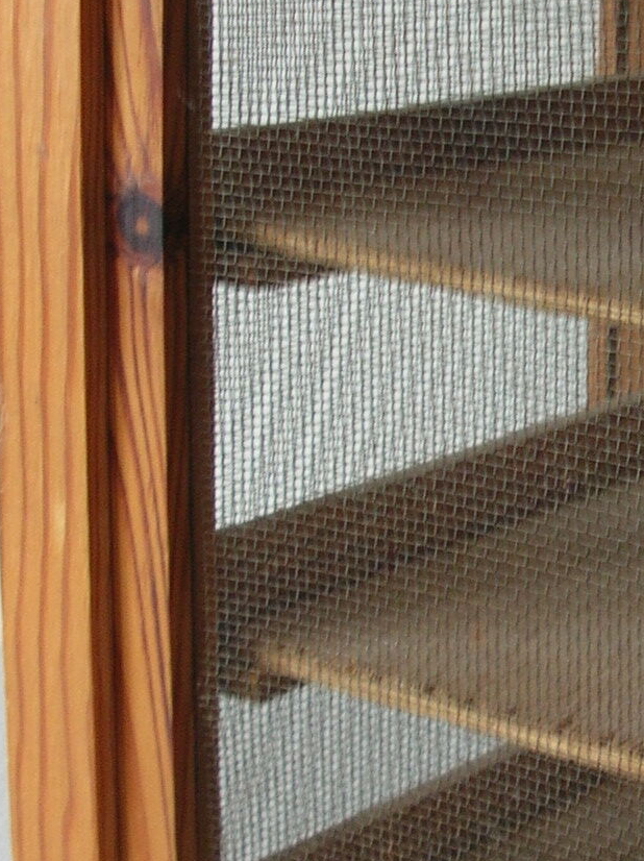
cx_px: 744
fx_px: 2410
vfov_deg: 20.3
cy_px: 438
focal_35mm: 97
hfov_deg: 14.8
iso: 55
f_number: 2.8
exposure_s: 1/5.6
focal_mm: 5.8
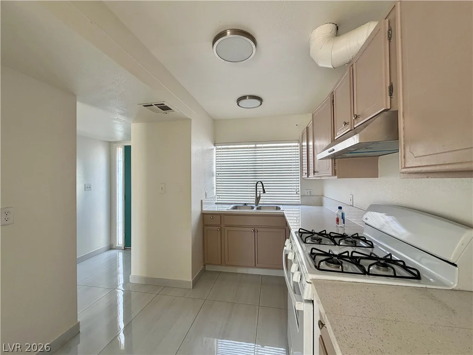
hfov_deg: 102.1
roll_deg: +0.5
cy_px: 178
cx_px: 236
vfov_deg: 85.7
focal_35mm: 14
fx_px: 191
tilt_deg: -0.1
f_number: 2.2
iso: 160
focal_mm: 2.22
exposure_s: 1/121
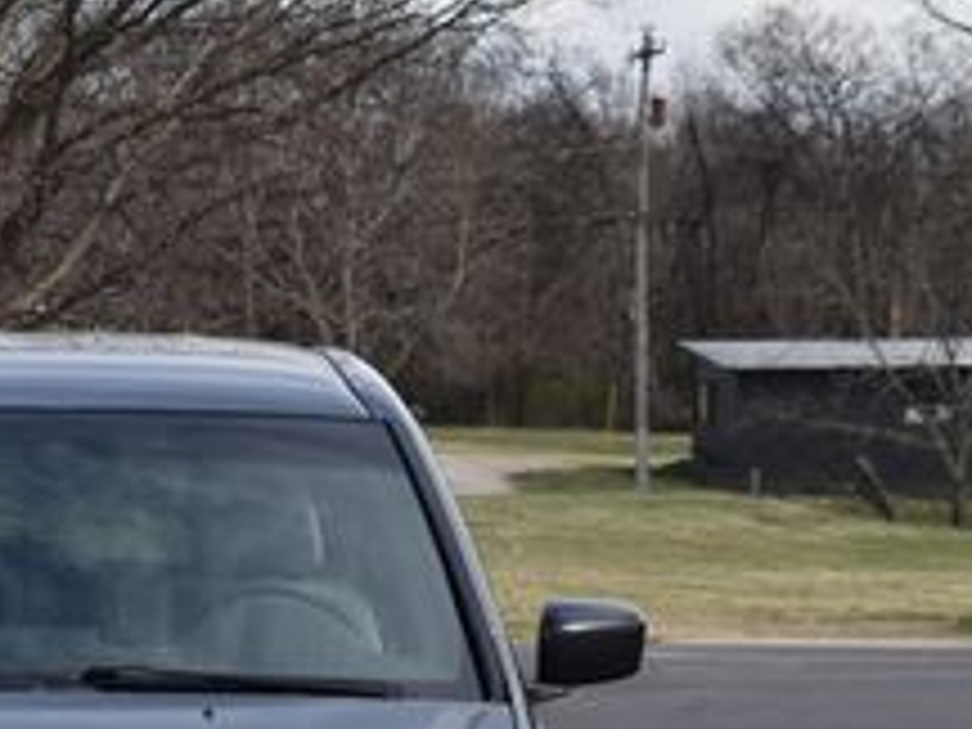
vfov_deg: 7.2
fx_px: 5756
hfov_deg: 9.6
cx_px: 94
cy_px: 668
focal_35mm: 205
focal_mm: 48
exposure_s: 1/320
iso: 100
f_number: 9
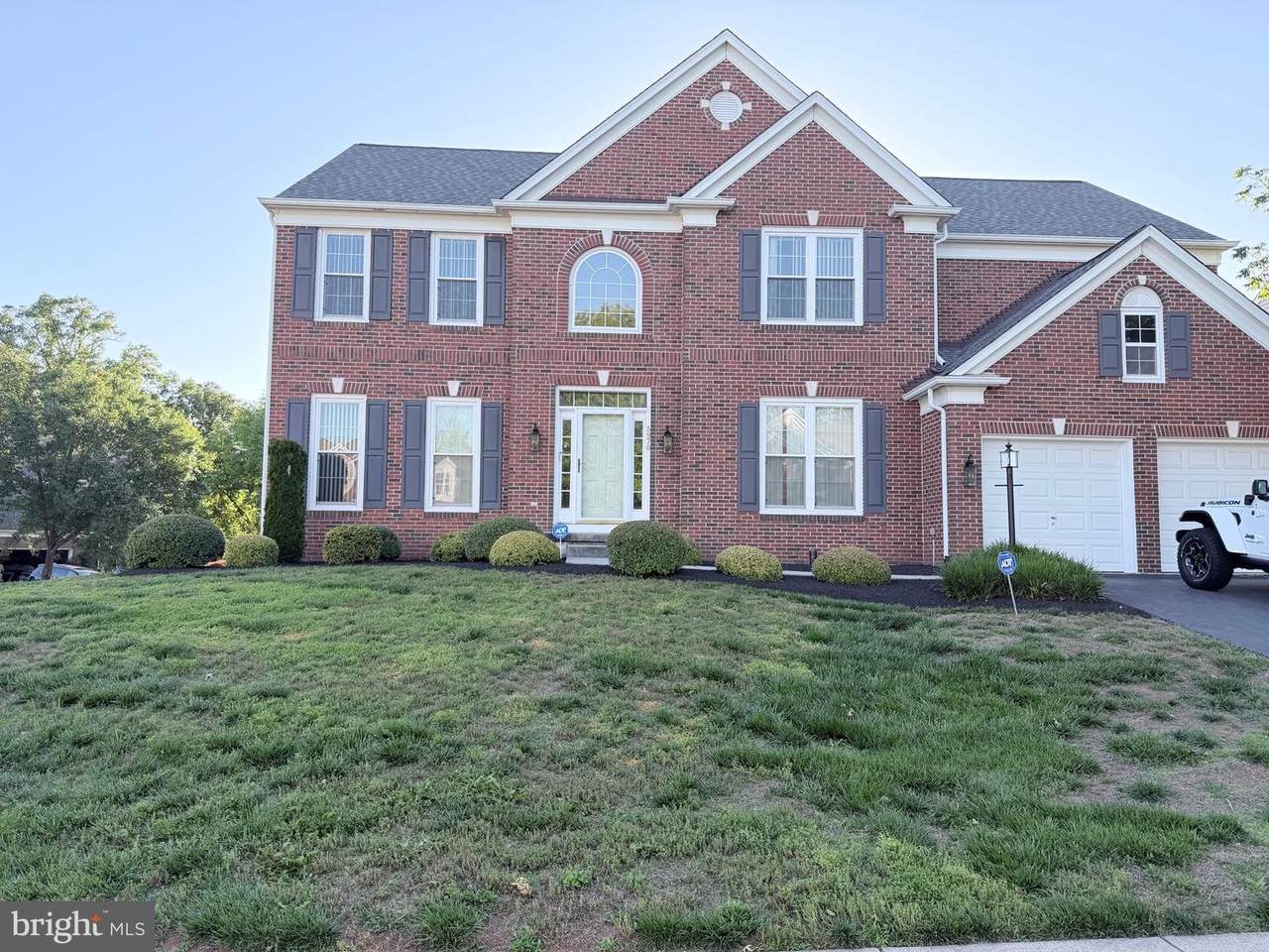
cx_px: 634
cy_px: 476
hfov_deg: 71.6
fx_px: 880
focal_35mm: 24
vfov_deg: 56.8
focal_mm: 6.76
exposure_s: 1/584
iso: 80
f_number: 1.78
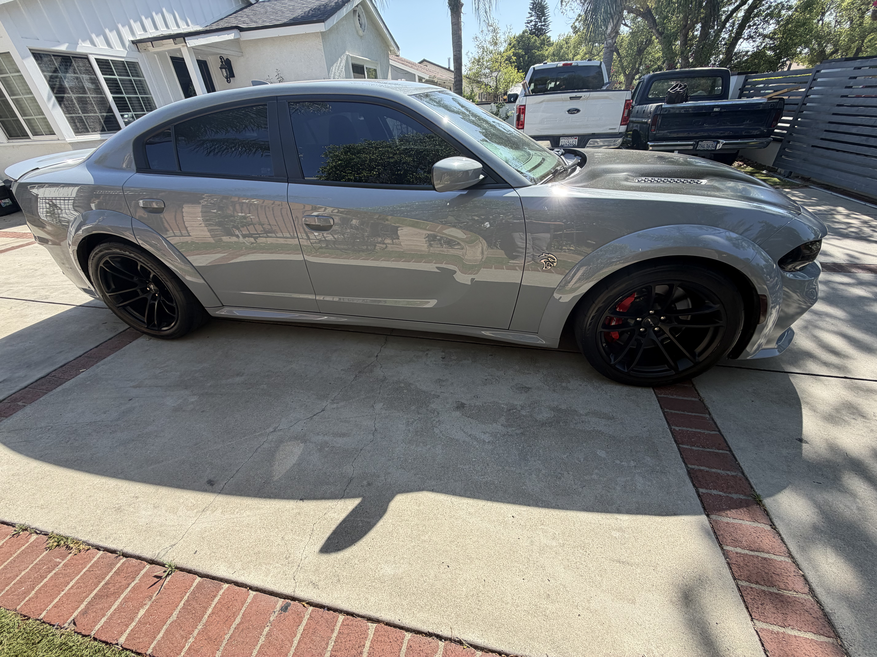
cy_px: 328
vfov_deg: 85.7
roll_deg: +5.2
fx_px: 355
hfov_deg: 102.1
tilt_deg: -32.5
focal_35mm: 14
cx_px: 438
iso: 40
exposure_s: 1/502
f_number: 2.2
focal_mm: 2.22
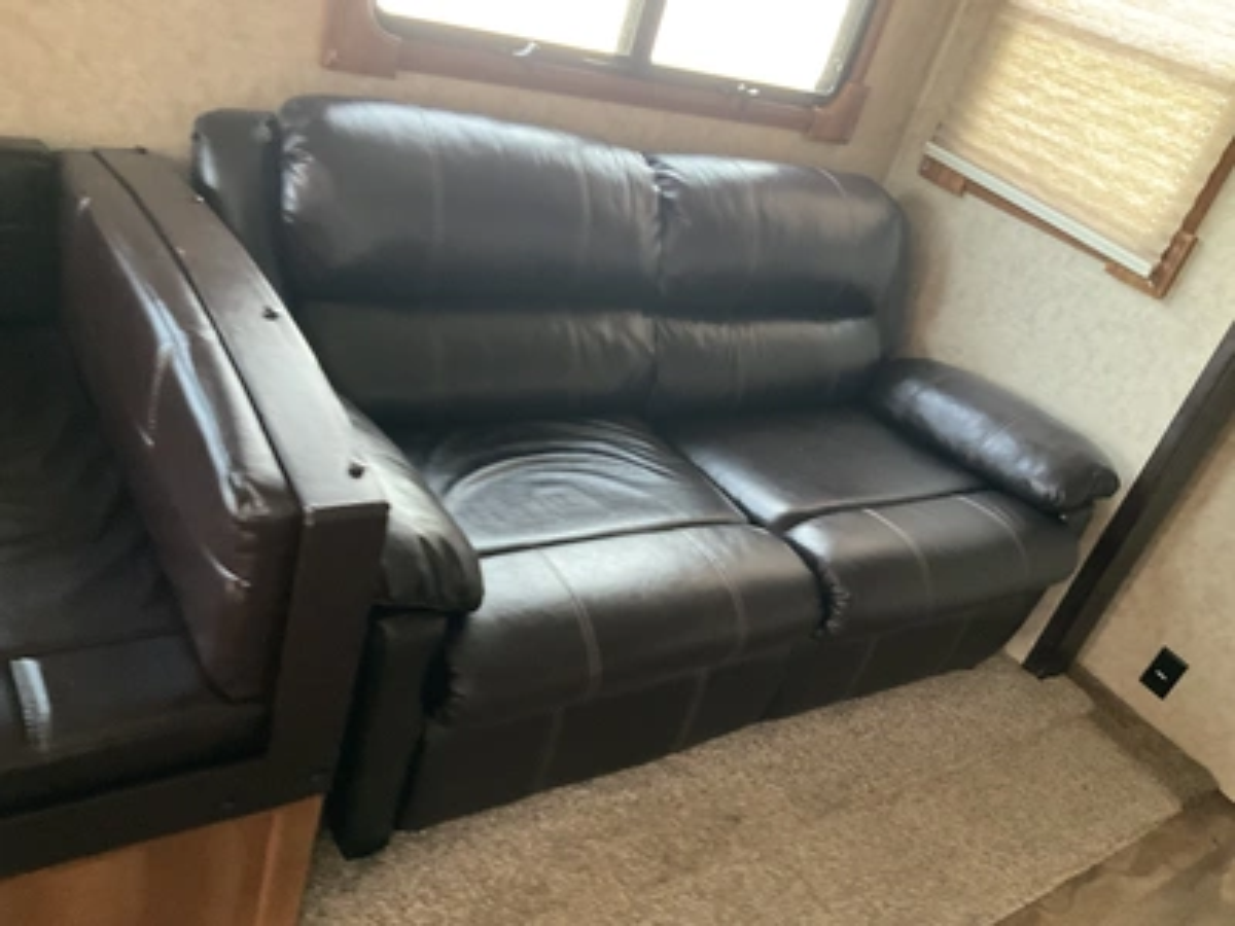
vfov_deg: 48.2
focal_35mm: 29
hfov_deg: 61.7
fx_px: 1035
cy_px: 463
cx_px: 618
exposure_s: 1/30
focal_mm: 3
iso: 320
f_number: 1.8
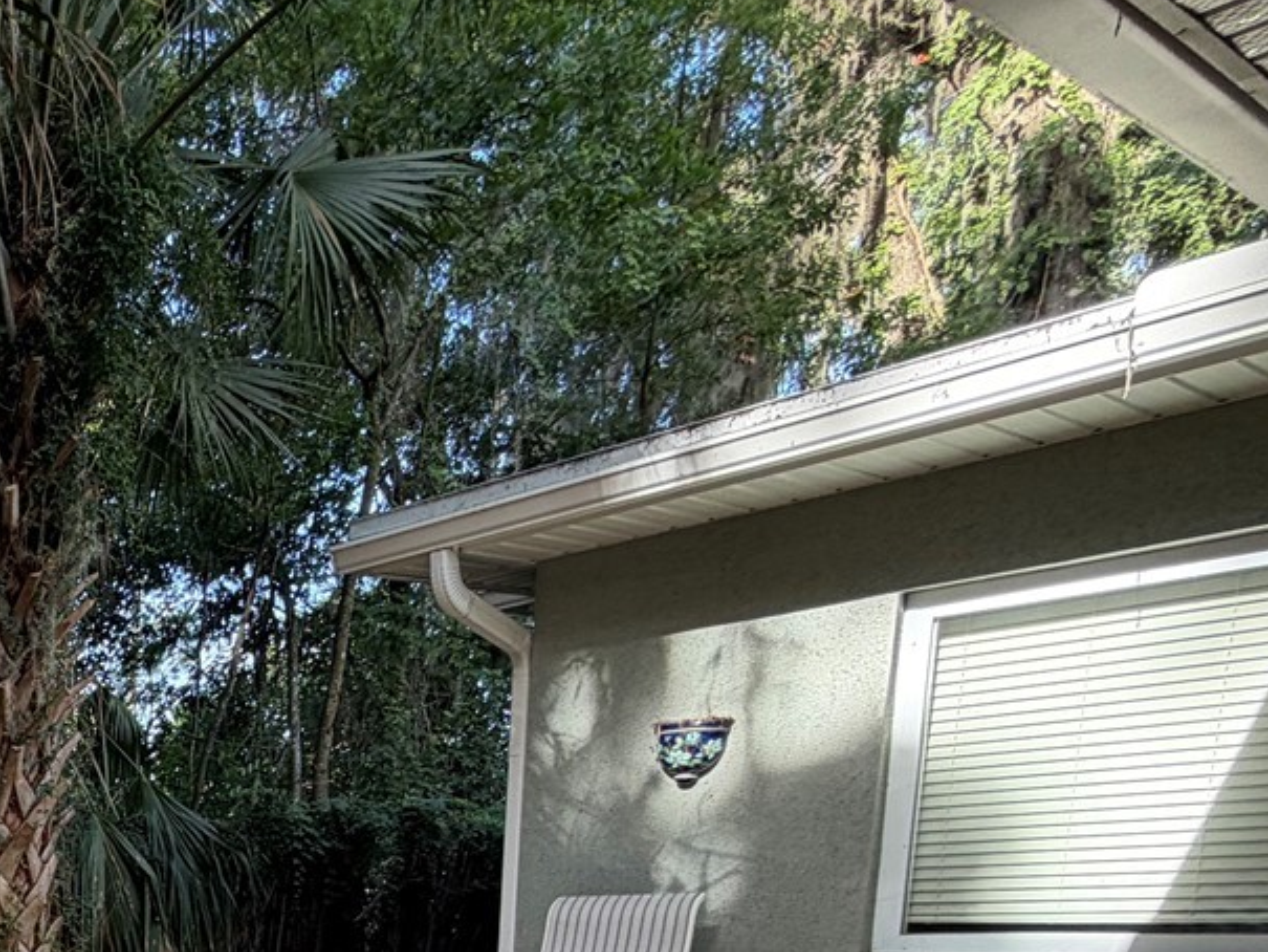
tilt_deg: -10.2
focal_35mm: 37
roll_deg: +2.9
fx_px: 1356
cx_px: -321
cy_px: 1124
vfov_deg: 32.4
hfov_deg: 36.2
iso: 64
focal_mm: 2.22
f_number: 2.2
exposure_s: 1/121
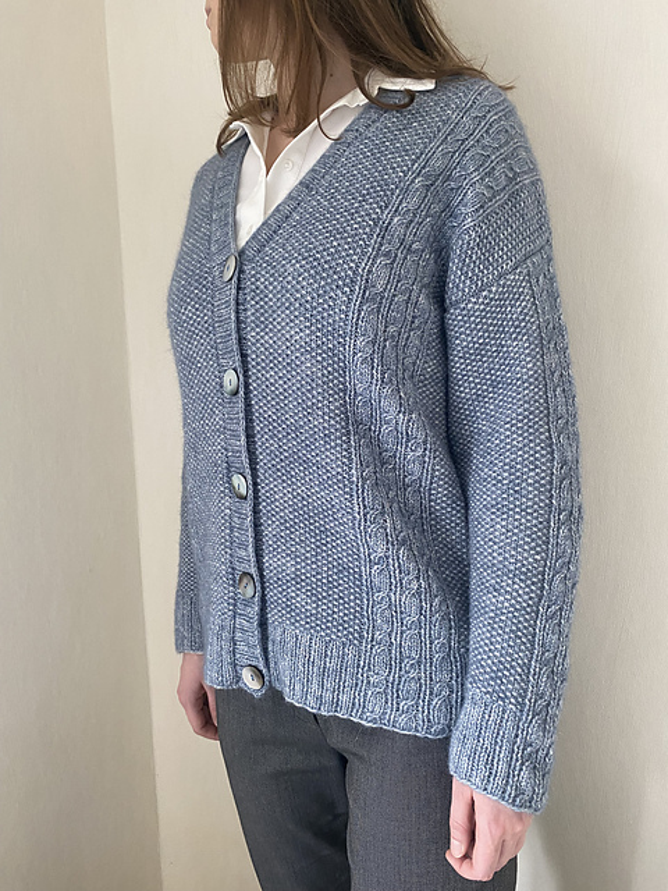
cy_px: 446
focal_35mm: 26
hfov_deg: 53.1
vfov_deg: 67.3
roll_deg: +2.1
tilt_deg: -3.3
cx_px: 334
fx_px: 669
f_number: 1.8
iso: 160
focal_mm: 4.25
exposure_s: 1/60
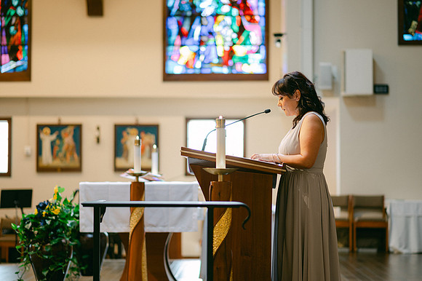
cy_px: 140
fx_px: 996
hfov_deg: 23.9
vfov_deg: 16.1
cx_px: 211
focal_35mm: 85
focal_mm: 85
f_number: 1.8
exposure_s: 1/125
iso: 320
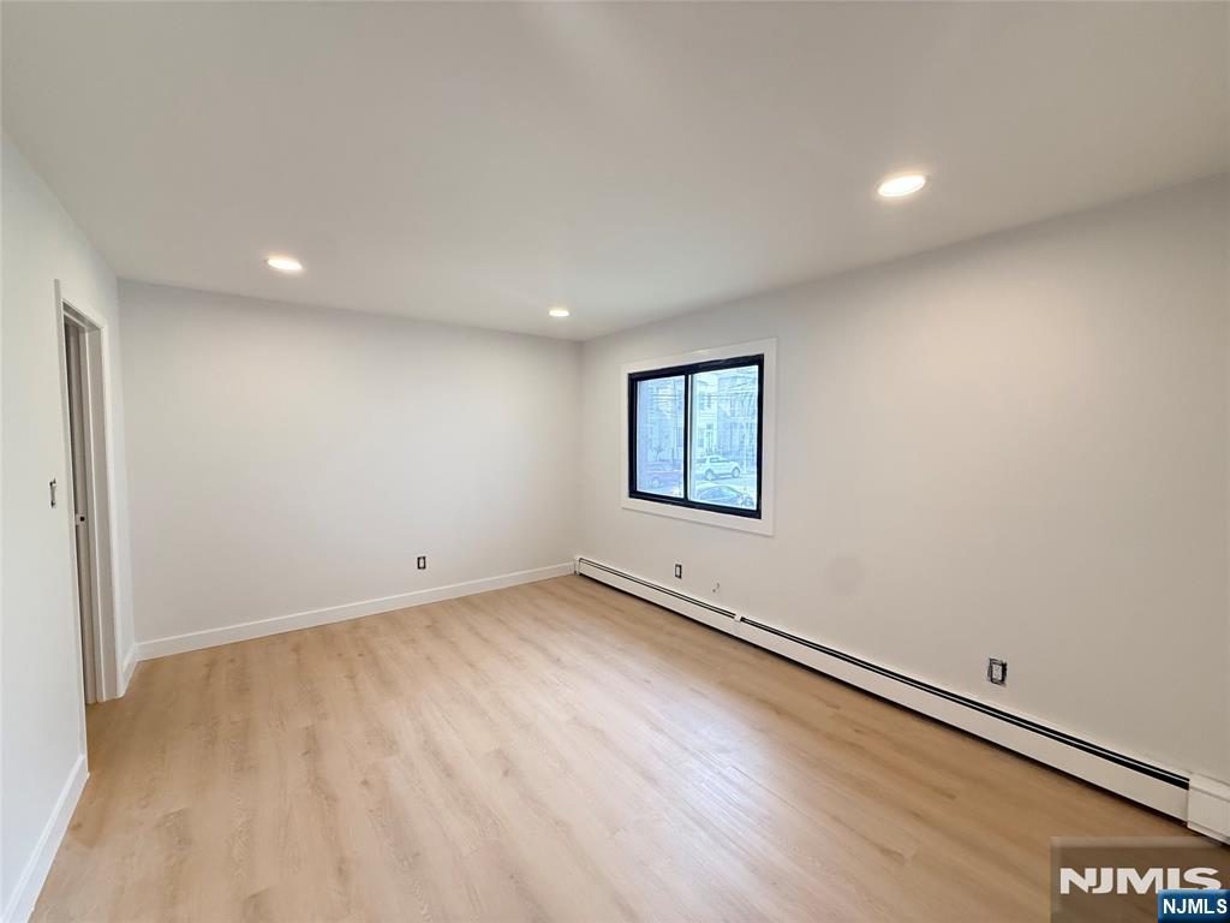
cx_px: 615
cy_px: 462
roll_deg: -0.3
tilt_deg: -2.5
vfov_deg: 85.7
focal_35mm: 14
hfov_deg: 102.1
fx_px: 497
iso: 200
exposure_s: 1/120
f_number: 2.2
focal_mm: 2.22
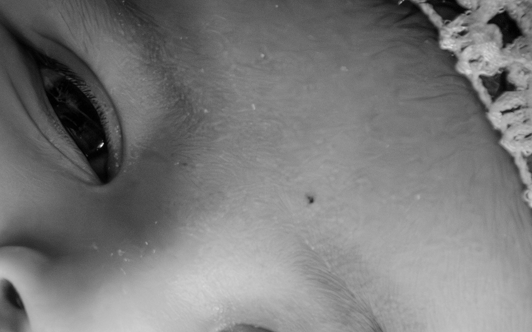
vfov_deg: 4.1
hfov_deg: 6.6
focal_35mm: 317
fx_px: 4596
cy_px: 232
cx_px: 39
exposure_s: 1/320
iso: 1000
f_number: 5.6
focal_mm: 105
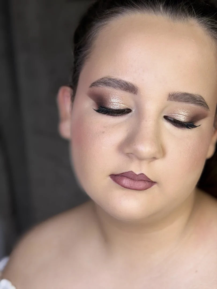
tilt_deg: -4.6
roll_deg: +4.8
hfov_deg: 30.3
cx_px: 108
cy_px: 144
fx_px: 401
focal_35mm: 48
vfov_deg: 39.7
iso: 64
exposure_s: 1/242
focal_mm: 6.76
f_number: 1.78
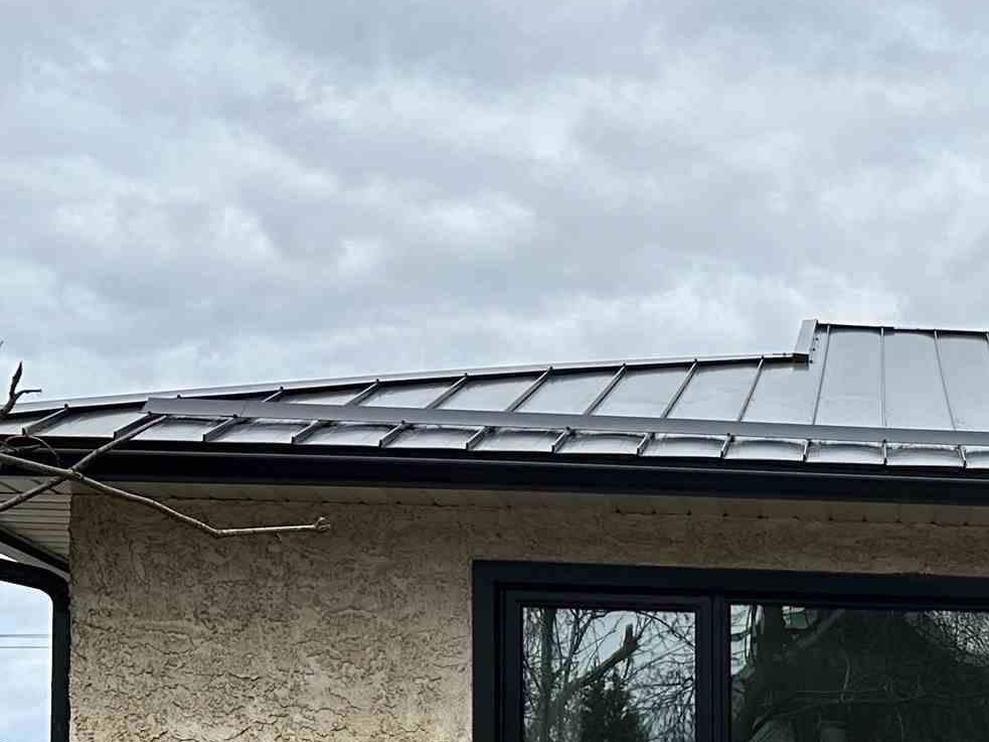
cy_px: 892
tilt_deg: +2.1
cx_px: 1272
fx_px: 2143
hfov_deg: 23.2
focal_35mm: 75
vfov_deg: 18.6
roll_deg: +0.6
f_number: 1.78
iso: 80
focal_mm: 6.86
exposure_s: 1/4348
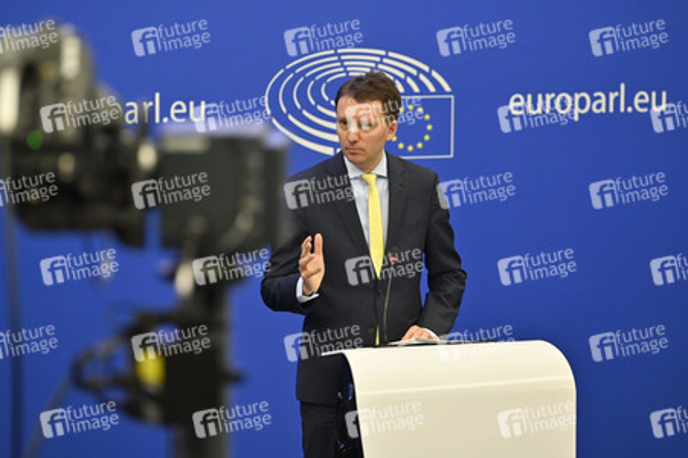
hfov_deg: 14.7
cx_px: 344
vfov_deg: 9.8
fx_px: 2674
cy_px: 229
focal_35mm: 140
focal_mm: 140
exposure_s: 1/400
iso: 1600
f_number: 2.8
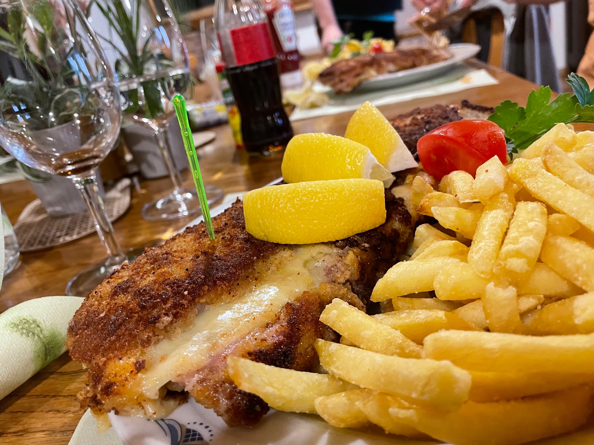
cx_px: 297
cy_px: 222
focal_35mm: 26
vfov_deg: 53.1
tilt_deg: -22.2
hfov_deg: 67.3
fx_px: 446
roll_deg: +12.6
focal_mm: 4.2
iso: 400
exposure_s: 1/33
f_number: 1.6
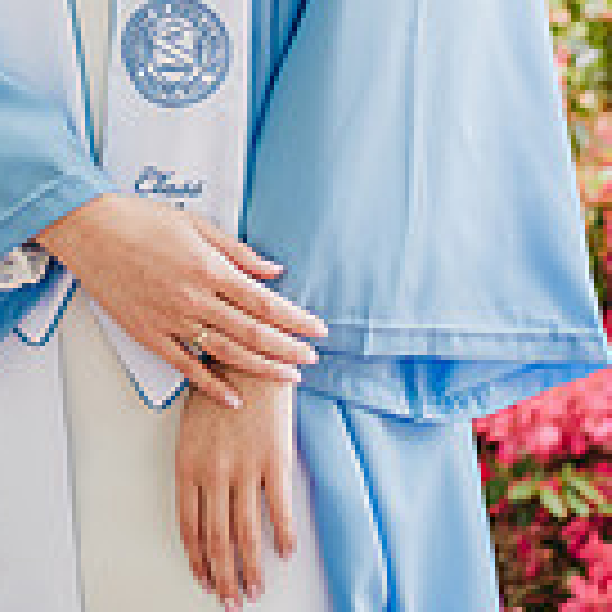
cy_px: -302
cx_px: 216
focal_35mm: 141
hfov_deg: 12.4
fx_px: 2820
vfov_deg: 11.8
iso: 200
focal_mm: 50
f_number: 2.5
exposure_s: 1/200
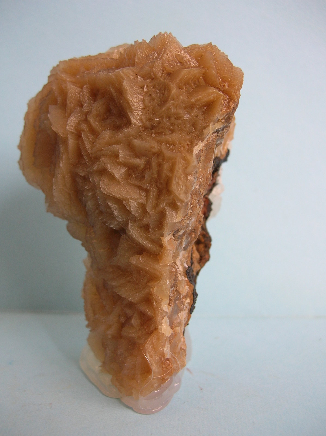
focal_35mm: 36
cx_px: 163
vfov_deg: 51.4
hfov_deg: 39.6
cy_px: 218
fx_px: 453
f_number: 2.7
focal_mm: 6
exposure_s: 1/43.2
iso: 50
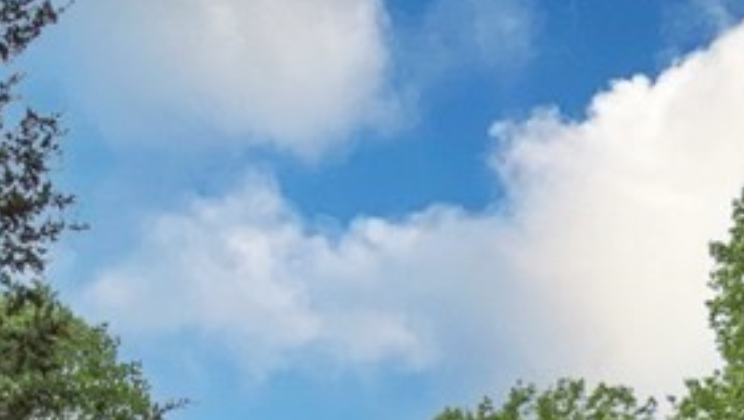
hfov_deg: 38.4
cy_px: 746
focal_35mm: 54
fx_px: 1066
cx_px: 399
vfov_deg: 18.0
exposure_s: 1/10
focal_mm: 14
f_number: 20
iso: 100
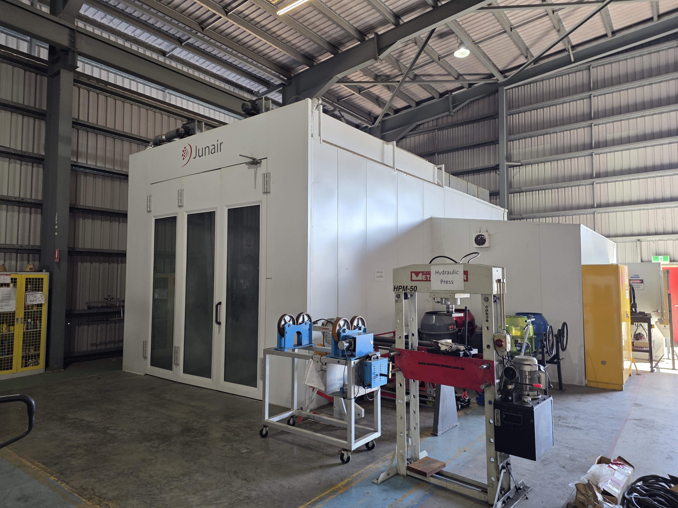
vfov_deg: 58.9
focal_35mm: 23
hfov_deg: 73.9
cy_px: 254
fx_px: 450
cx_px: 339
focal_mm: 6.25
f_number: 1.7
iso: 80
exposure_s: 1/100
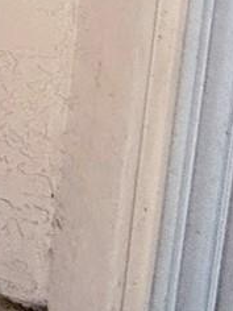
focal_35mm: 95
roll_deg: -0.5
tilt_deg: -5.8
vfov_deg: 14.0
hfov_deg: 8.3
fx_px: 853
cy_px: -445
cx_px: -688
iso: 125
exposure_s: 1/100
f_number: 2.2
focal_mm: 2.22
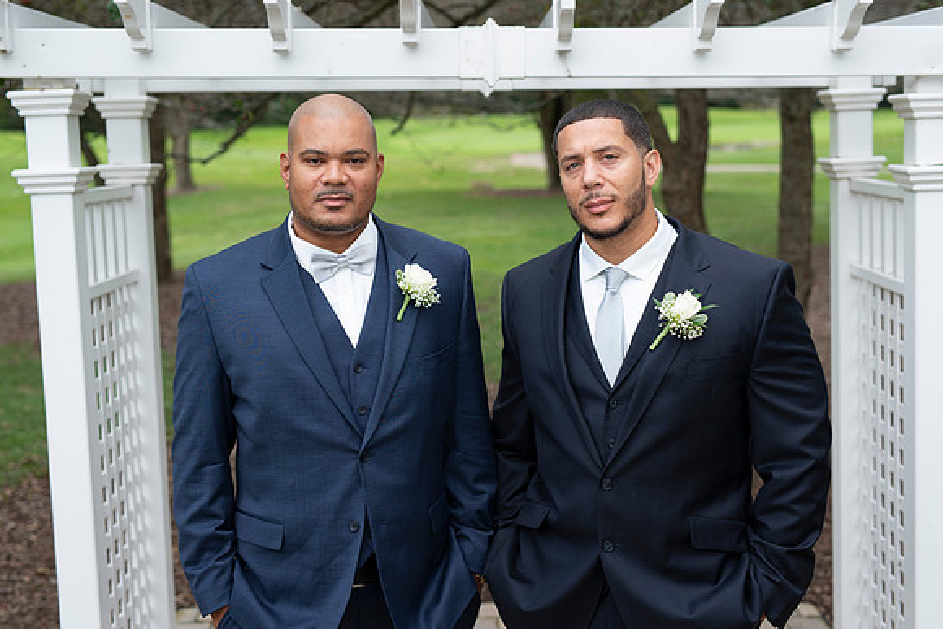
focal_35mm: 50
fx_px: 1310
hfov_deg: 39.6
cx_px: 472
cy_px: 314
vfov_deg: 27.0
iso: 100
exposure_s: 1/250
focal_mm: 50
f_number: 3.2
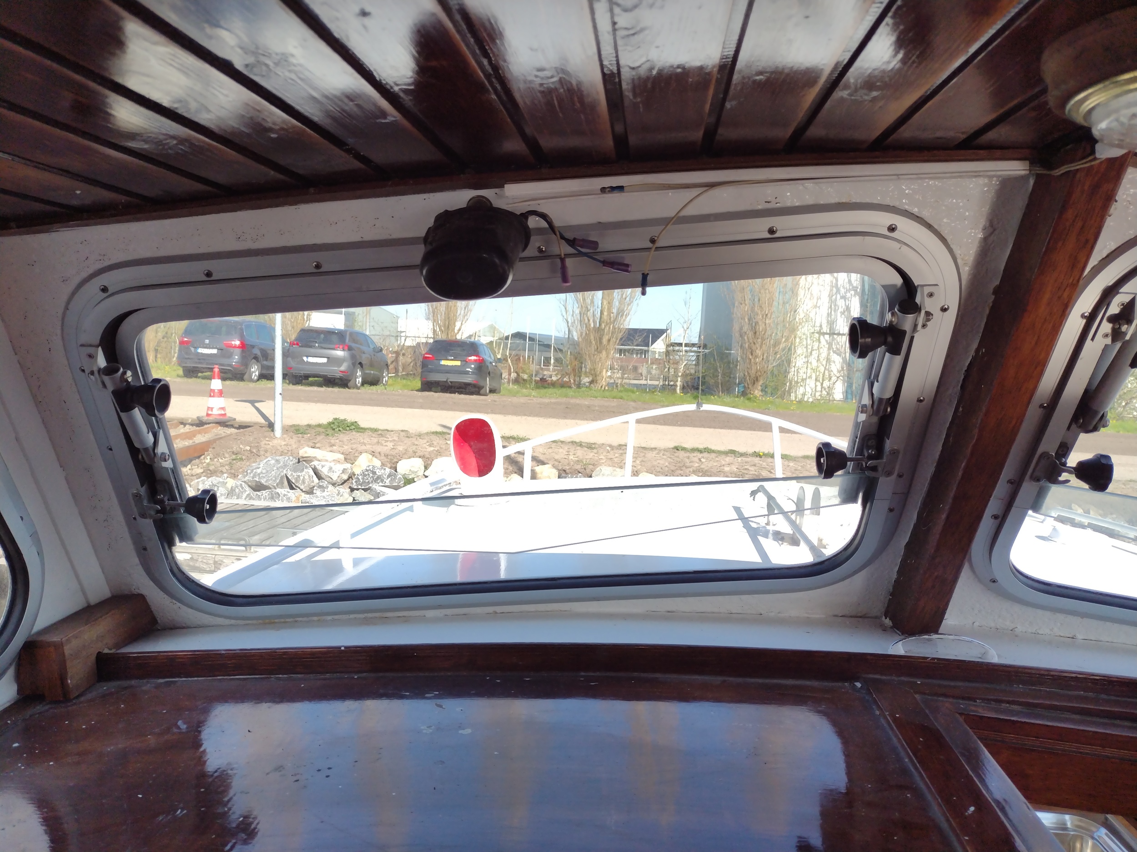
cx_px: 568
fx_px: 887
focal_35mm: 27
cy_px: 426
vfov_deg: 51.4
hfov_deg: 65.3
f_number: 1.7
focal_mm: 4.71
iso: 100
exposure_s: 1/934
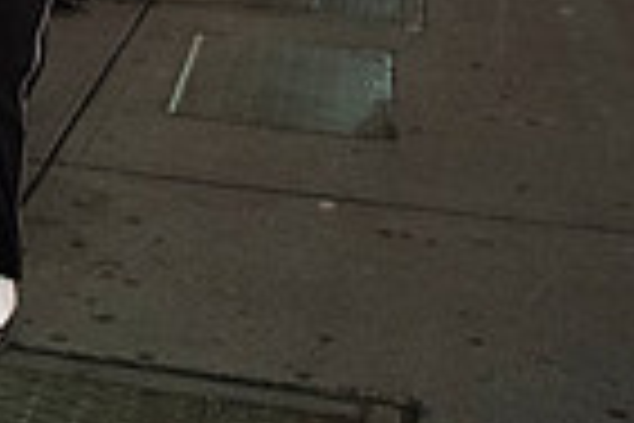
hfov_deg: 19.1
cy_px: -331
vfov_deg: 12.6
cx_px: -180
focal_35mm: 99
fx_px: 1743
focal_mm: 24
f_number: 2.8
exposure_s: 1/160
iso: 8000
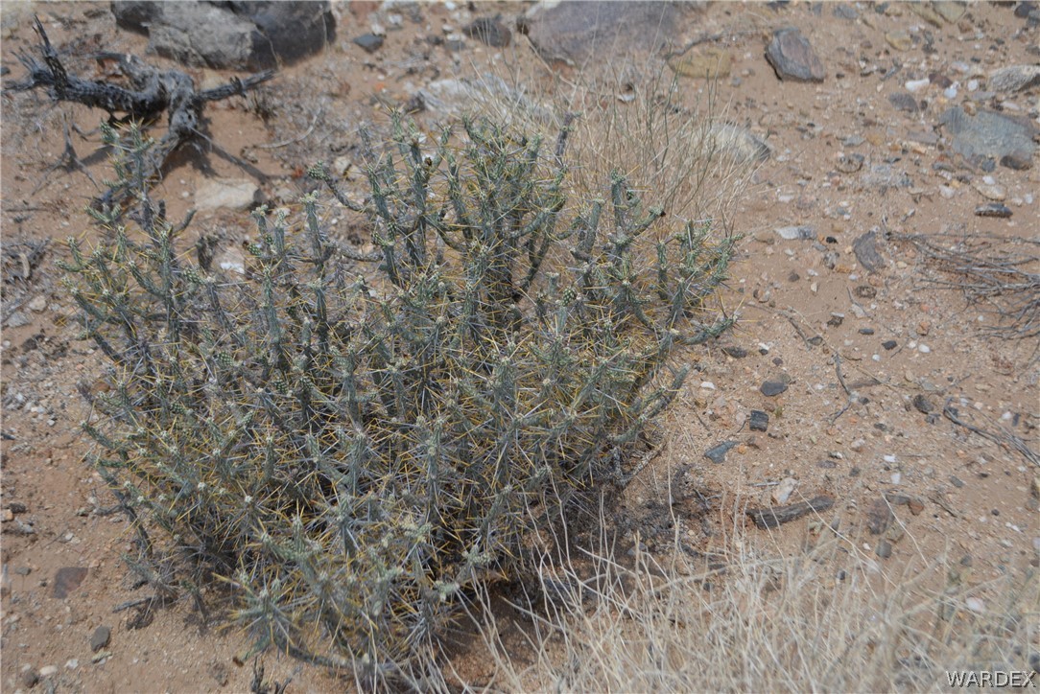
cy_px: 347
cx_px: 520
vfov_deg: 28.1
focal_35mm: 48
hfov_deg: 41.1
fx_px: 1387
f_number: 5.6
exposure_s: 1/1600
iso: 400
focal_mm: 32
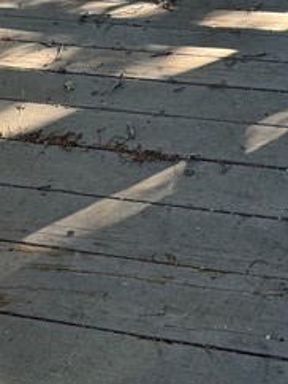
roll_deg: +1.6
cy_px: -240
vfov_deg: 23.5
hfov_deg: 24.2
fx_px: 655
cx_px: 253
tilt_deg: -6.8
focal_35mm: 59
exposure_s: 1/99
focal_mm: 2.22
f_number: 2.2
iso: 64
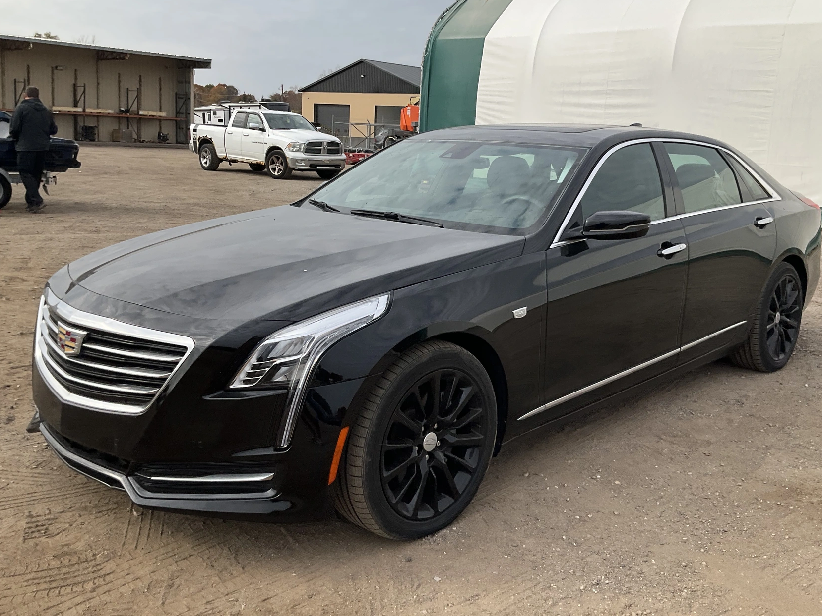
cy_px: 266
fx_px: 831
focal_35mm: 35
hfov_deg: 52.6
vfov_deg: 40.6
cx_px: 426
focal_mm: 3
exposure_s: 1/1577
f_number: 1.8
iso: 25
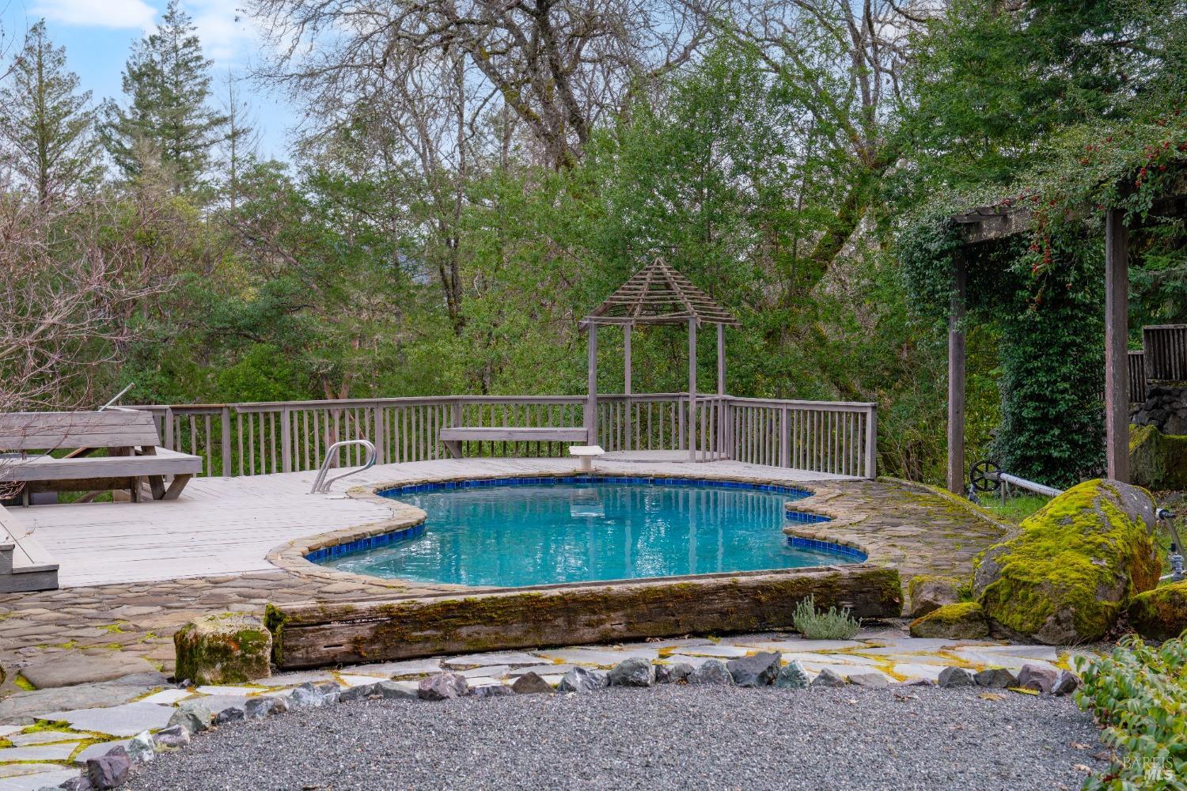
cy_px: 396
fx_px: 1583
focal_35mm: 48
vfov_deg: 28.1
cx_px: 594
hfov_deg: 41.1
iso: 160
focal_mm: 48
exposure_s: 1/100
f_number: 8
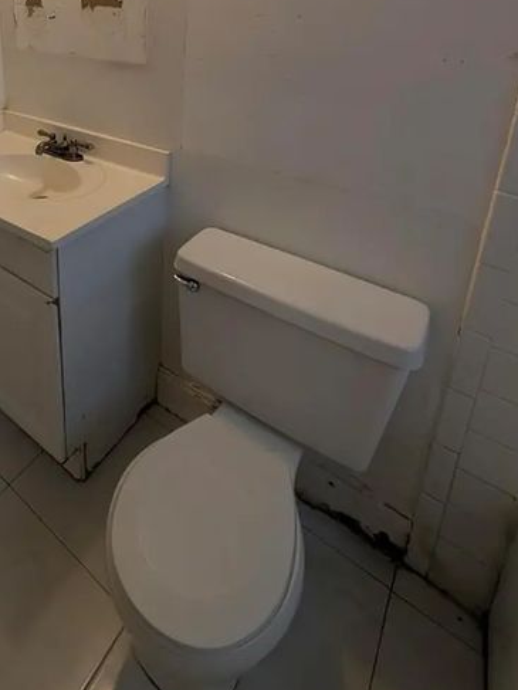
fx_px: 419
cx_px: 112
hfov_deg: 59.1
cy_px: 128
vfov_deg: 70.3
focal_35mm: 21
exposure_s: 1/125
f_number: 1.7
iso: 51
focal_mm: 2.02
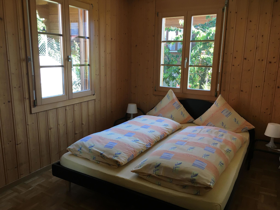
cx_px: 140
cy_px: 105
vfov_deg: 48.2
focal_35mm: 29
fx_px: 235
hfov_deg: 61.7
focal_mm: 4.15
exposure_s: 1/33
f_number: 2.2
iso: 25
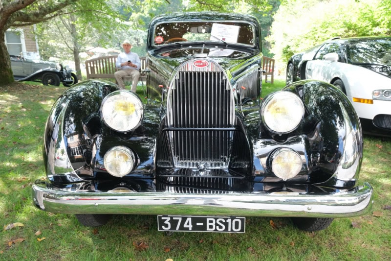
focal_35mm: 27
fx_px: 293
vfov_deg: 47.9
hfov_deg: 67.4
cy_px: 130
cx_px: 196
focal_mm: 17.7
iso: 200
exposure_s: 1/30
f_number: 5
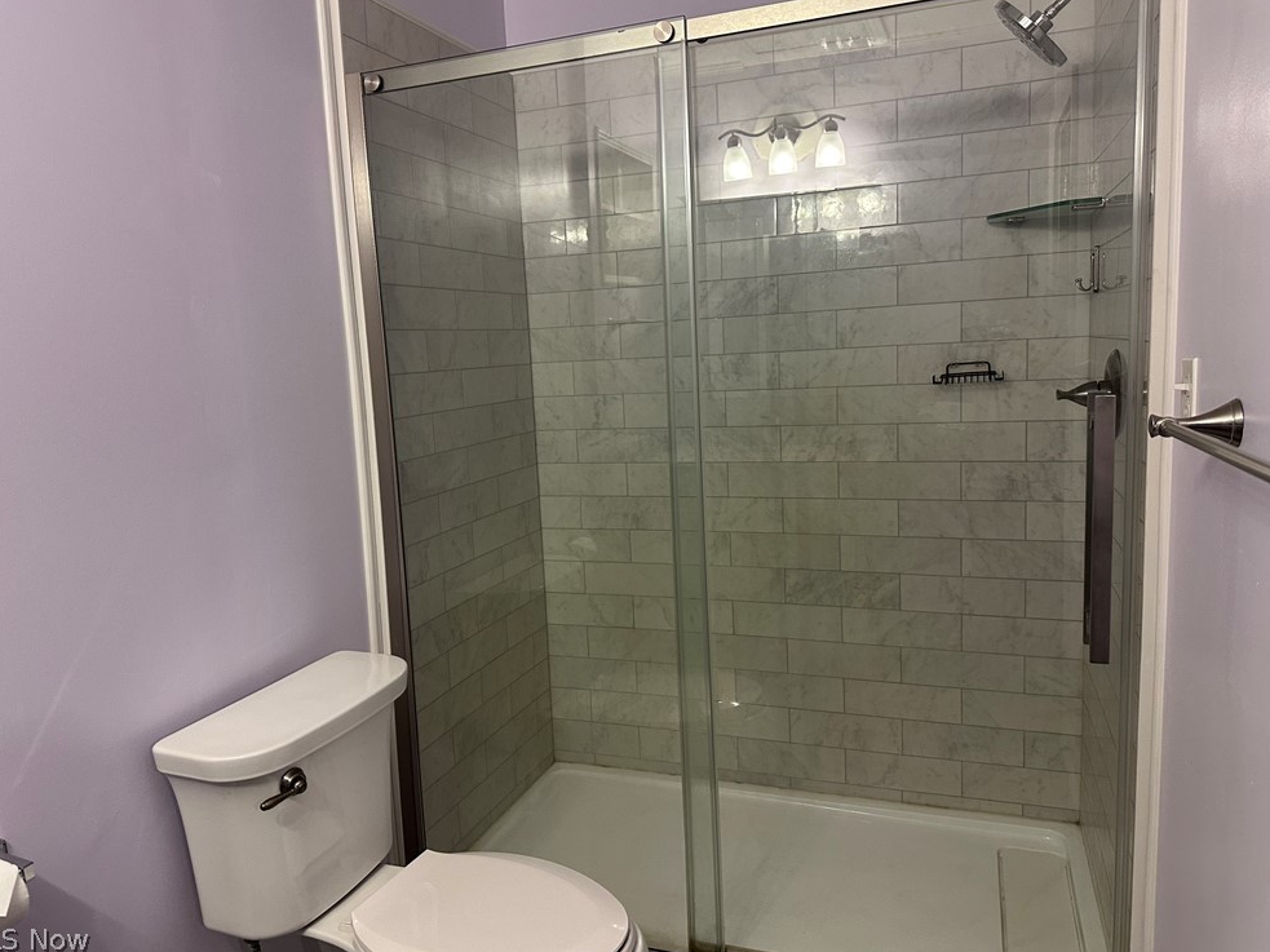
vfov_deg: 54.9
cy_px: 465
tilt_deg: -6.0
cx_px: 616
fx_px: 917
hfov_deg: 69.4
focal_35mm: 25
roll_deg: +2.9
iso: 250
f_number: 1.78
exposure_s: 1/60
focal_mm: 6.86
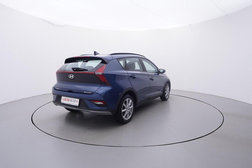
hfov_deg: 77.3
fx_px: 158
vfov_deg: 56.2
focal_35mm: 22
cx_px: 126
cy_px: 84
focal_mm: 15
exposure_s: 1/80
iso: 200
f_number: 5
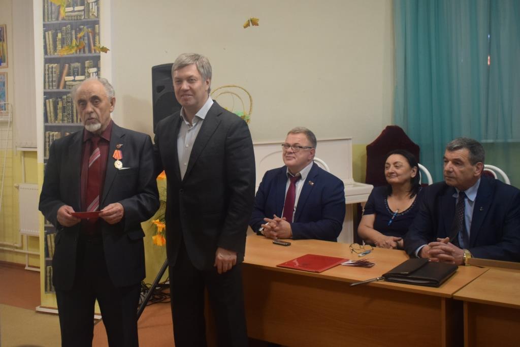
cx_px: 260
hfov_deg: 53.1
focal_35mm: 36
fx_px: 520
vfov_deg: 36.9
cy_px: 174
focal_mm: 24
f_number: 3.8
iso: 2000
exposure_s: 1/60
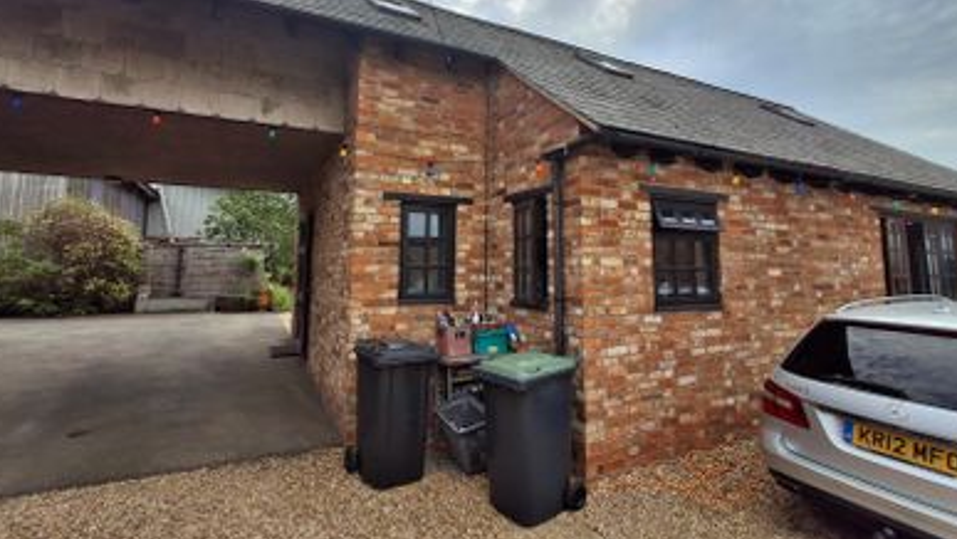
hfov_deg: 92.6
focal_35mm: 18
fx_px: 457
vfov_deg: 60.4
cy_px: 210
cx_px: 477
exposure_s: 1/1980
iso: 40
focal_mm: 1.64
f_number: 2.2
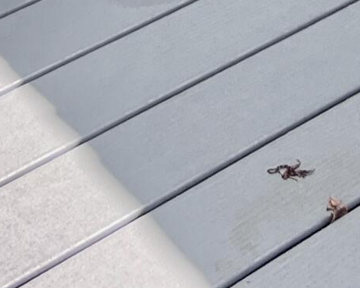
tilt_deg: -11.4
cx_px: 113
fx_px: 1758
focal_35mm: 165
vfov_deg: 8.0
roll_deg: +2.9
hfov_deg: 11.7
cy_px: -574
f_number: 1.5
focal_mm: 5.7
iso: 50
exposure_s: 1/1412
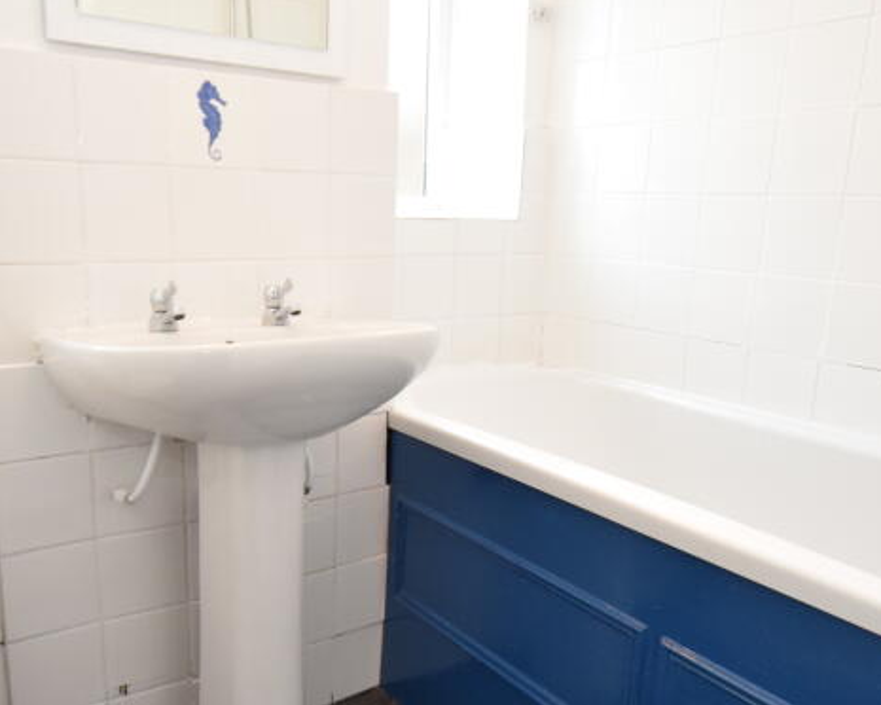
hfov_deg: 57.0
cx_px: 392
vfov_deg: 47.1
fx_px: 808
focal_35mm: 31
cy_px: 367
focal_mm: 10
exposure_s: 1/80
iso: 800
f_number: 4.5
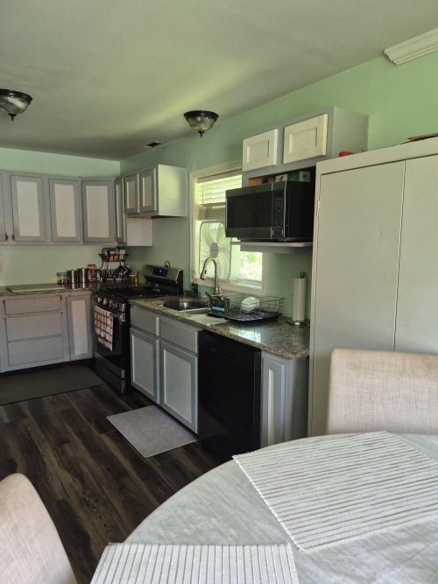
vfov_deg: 73.9
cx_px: 219
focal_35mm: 23
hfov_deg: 58.9
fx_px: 388
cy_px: 292
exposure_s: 1/120
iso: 320
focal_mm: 5.4
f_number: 1.8
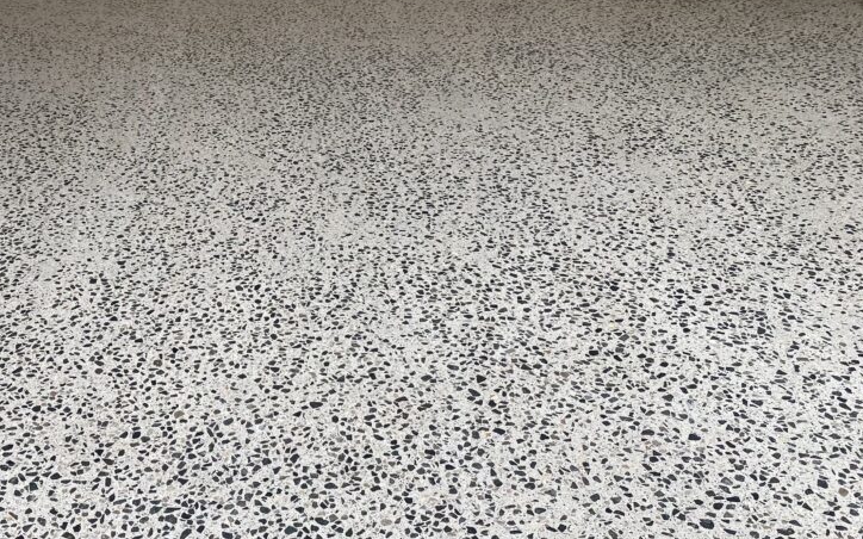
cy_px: 215
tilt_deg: -29.8
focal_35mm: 39
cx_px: 286
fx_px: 917
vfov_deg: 32.6
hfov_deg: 49.5
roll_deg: +3.6
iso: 32
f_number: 1.8
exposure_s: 1/100
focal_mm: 4.25
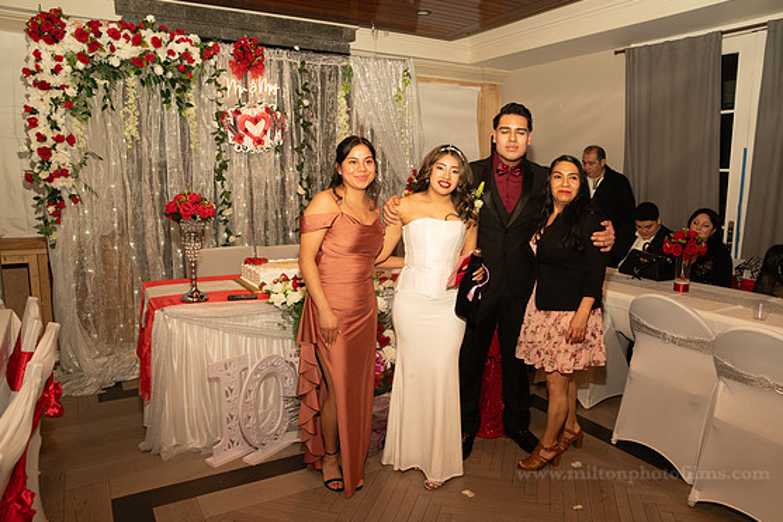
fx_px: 544
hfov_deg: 71.5
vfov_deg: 51.2
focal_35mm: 25
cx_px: 405
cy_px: 253
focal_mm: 24
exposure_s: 1/80
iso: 500
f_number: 4
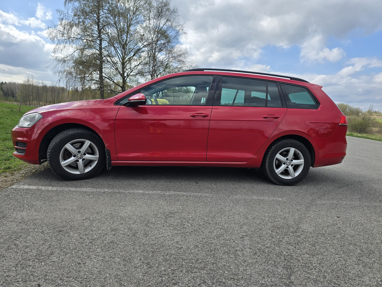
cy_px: 144
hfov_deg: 73.9
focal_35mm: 23
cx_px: 191
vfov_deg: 58.9
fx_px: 254
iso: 12
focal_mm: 6.3
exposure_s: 1/825
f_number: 1.7
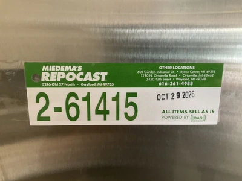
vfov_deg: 48.2
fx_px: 203
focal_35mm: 29
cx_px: 121
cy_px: 90
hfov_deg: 61.7
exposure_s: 1/60
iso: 250
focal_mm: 3
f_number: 1.8
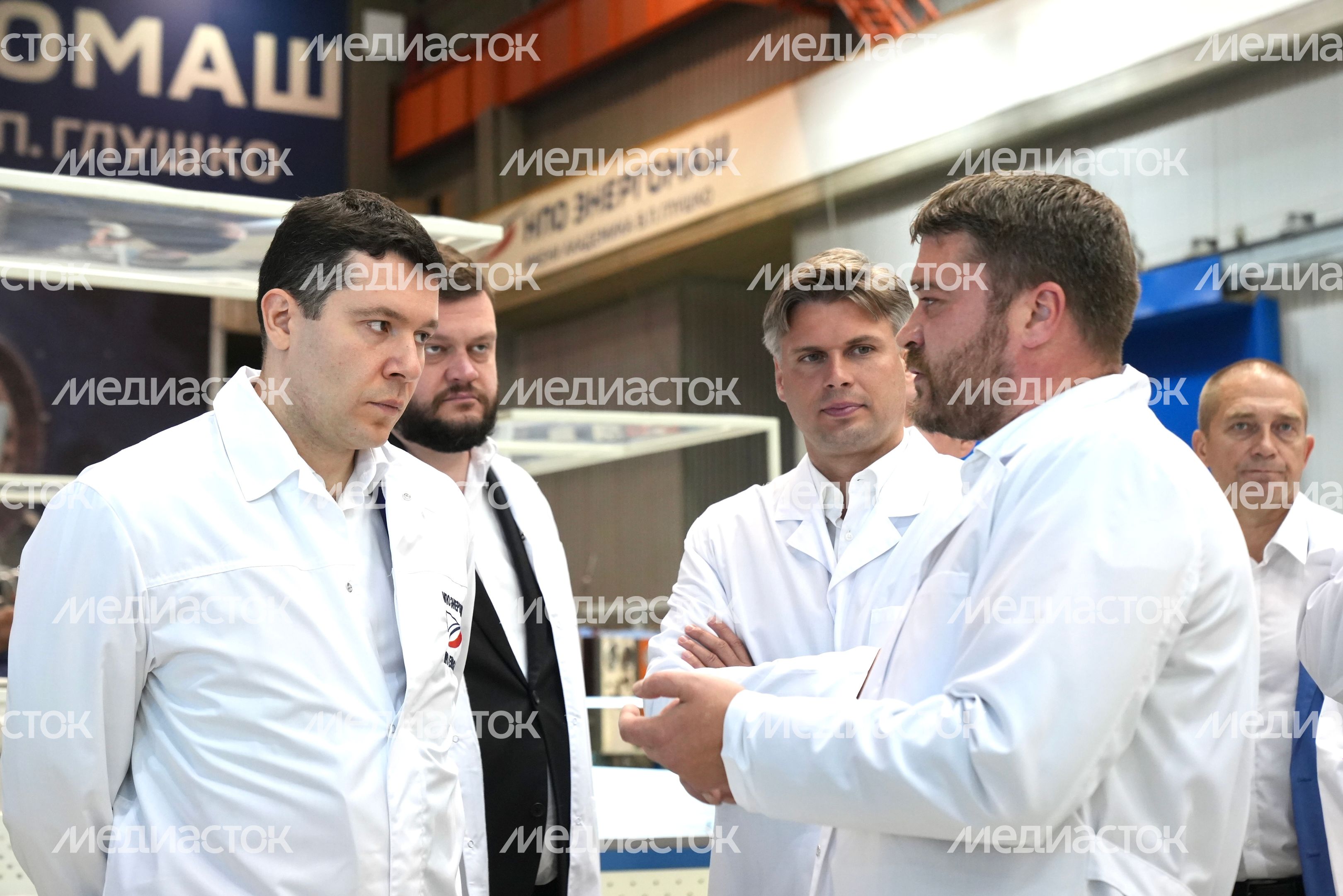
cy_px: 448
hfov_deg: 33.9
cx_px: 672
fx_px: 2201
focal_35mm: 59
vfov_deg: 23.0
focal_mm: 59
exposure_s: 1/200
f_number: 4.5
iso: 3200
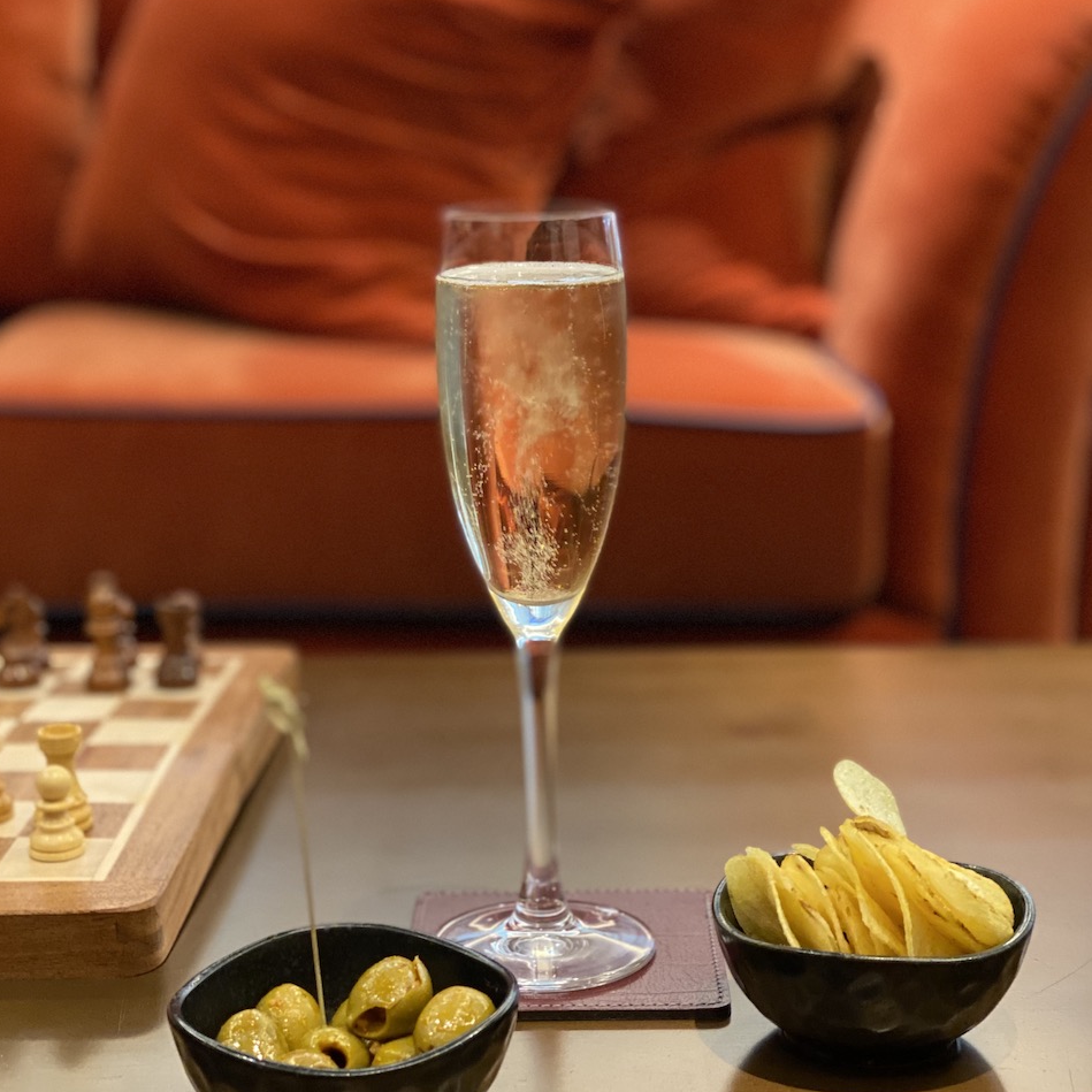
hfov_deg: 27.7
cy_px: 641
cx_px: 544
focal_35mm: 62
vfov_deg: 27.7
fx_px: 2213
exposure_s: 1/39
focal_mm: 6
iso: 400
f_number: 2
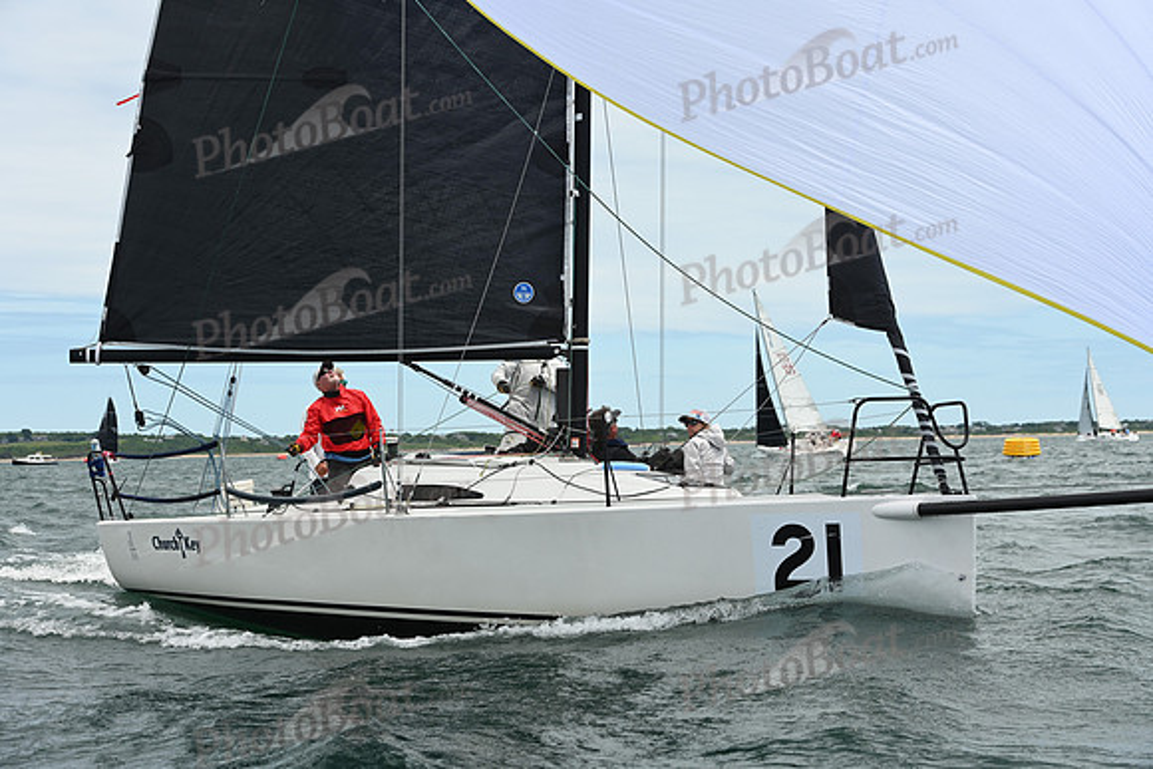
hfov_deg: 28.8
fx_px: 2242
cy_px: 384
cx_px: 576
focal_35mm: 70
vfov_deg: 19.5
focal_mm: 70
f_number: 8
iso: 320
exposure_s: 1/1000
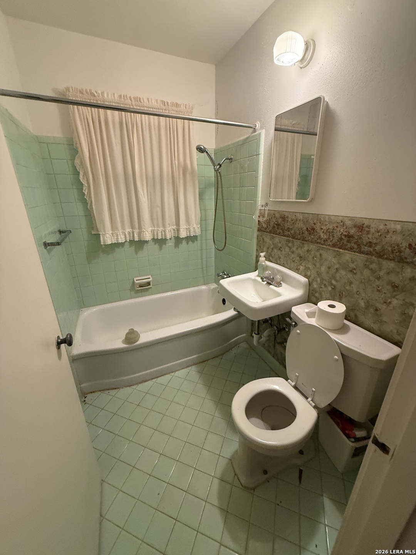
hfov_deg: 85.7
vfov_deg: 102.1
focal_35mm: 14
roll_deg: +0.1
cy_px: 278
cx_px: 208
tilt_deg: -20.4
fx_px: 224
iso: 400
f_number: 2.2
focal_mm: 2.22
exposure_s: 1/60
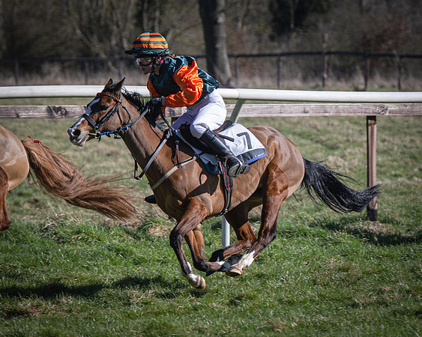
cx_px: 309
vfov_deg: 4.8
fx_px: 4001
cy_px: 133
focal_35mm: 320
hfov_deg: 6.0
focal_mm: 140
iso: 125
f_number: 4
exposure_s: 1/1000
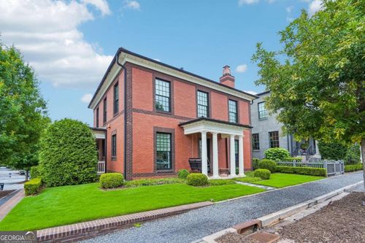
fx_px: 162
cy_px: 122
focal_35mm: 16
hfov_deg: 96.8
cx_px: 182
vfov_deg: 73.7
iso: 400
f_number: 8
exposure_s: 1/350
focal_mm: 16
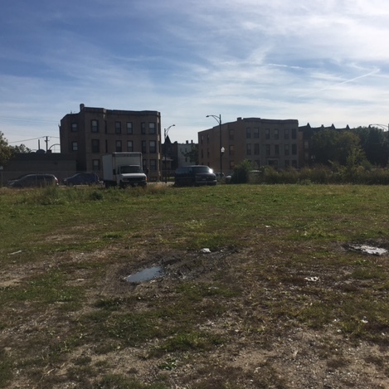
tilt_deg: -3.4
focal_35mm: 35
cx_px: 225
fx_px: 445
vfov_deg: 47.2
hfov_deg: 47.1
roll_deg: +2.4
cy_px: 191
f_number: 2.2
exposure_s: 1/4274
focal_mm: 4.15
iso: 25
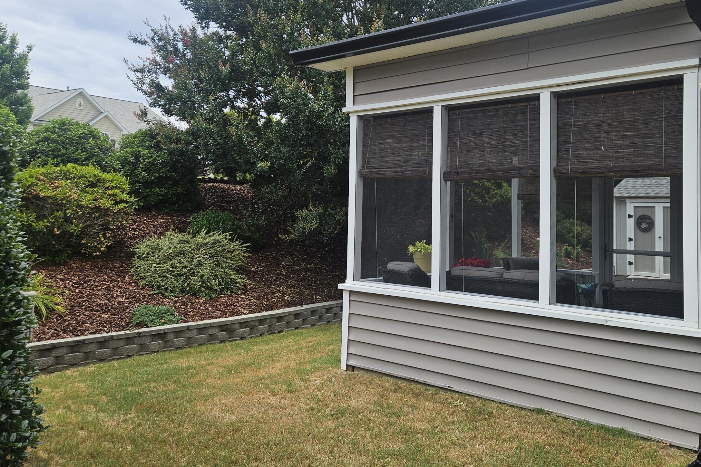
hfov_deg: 56.4
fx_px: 643
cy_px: 184
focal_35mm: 33
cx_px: 448
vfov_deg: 39.8
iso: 25
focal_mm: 5.4
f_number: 1.8
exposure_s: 1/1571
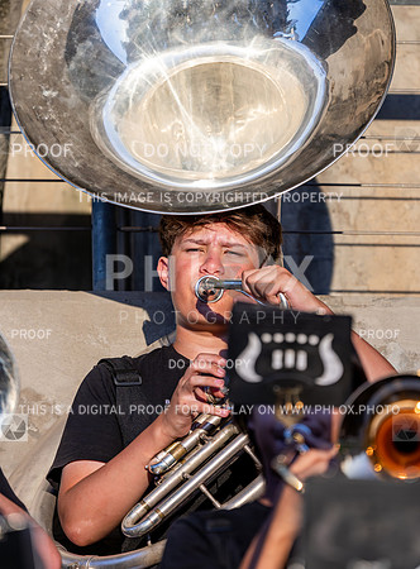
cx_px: 211
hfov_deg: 1.7
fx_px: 13774
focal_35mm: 842
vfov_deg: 2.4
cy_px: 289
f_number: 4
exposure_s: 1/1250
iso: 180
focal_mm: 560
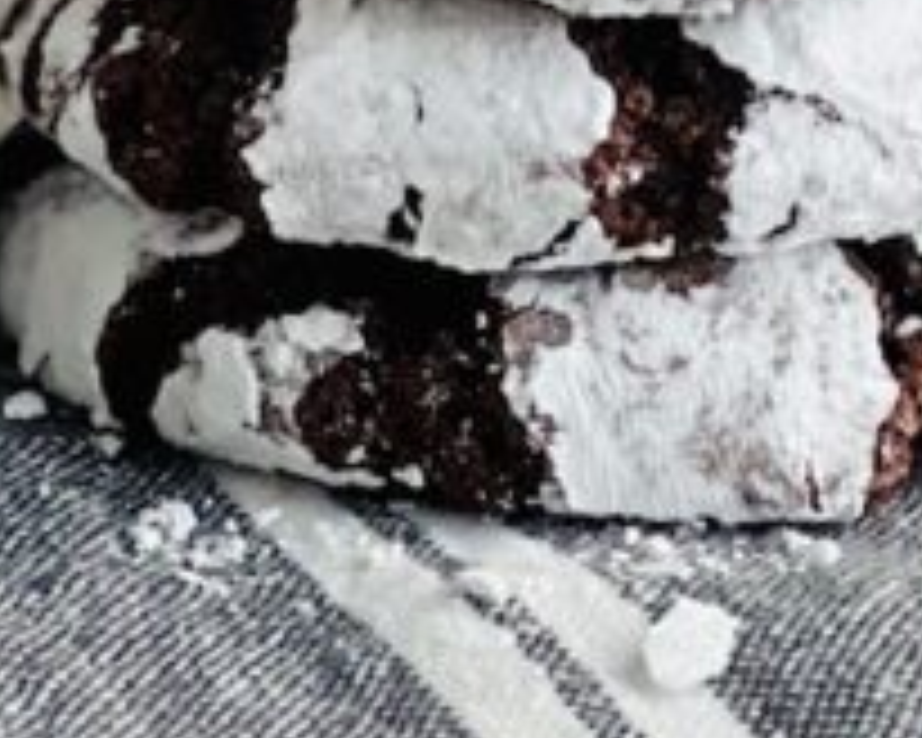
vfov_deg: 5.4
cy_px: -504
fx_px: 7668
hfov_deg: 6.9
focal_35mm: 281
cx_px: 265
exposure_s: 1/121
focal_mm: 9
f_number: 2.8
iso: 80
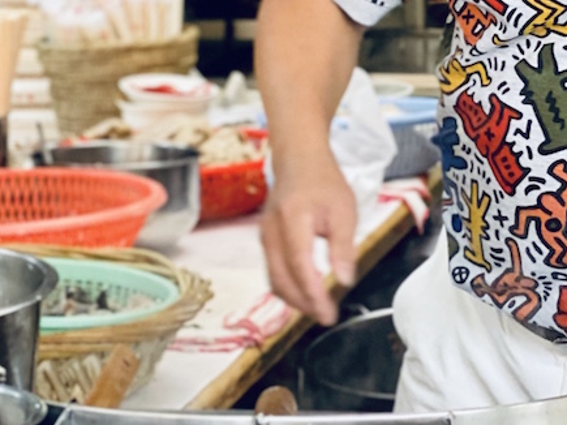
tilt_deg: -5.9
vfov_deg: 7.6
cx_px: 445
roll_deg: -0.4
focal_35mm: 193
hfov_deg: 10.2
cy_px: -66
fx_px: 3160
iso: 125
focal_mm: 6
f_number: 2
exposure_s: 1/60
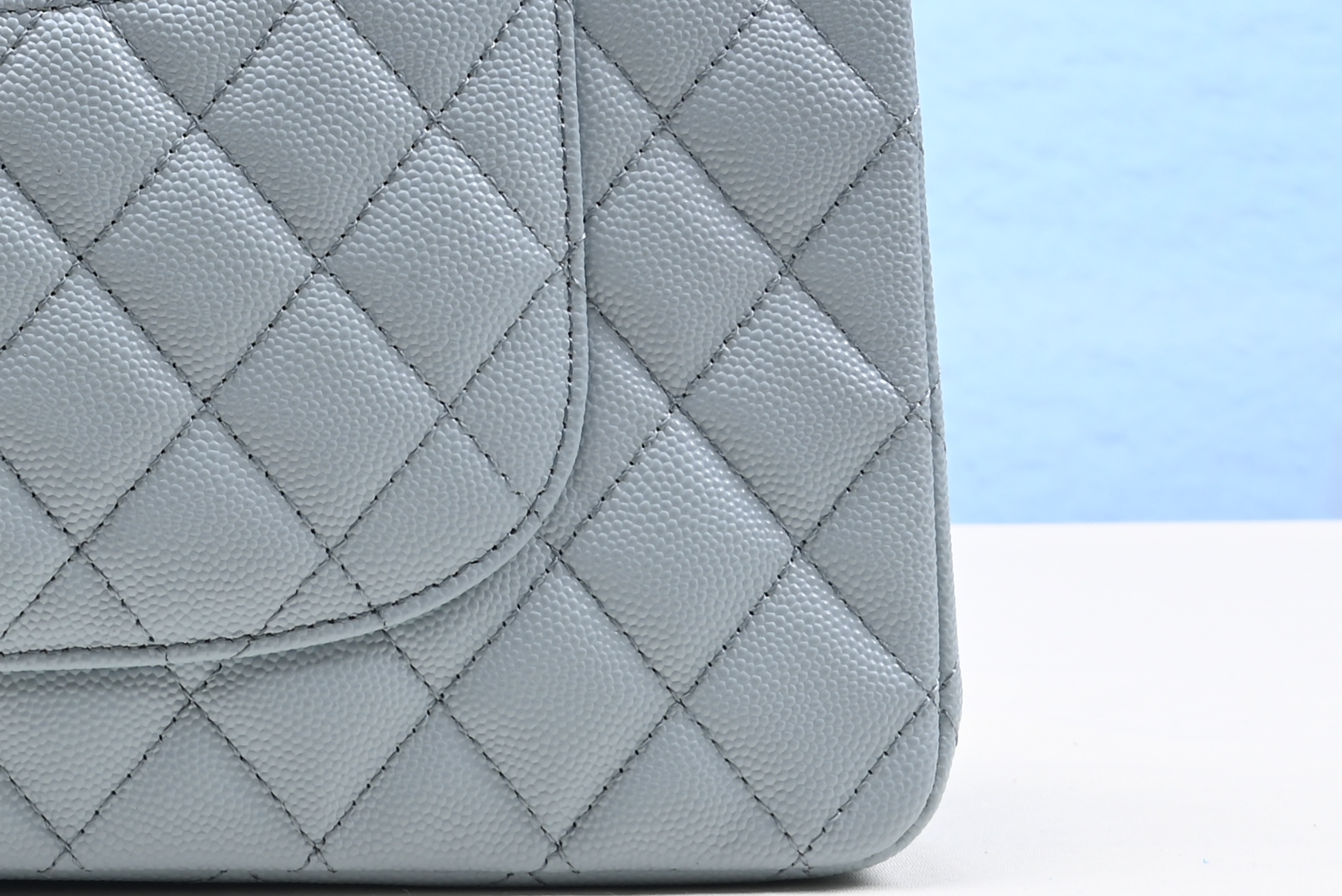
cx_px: -126
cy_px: -269
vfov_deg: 10.1
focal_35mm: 133
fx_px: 4960
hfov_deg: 15.0
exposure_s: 1/2
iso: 100
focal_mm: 40
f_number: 16
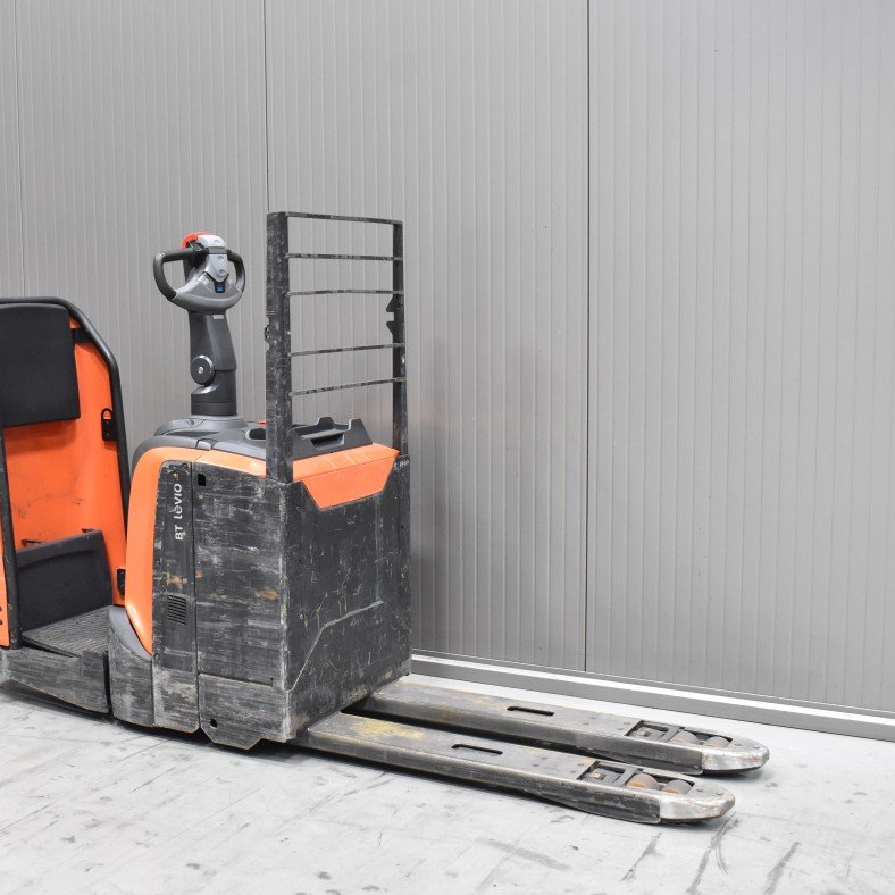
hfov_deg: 37.4
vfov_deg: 37.8
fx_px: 1306
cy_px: 448
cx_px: 292
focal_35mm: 45
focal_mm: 23
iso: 1600
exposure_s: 1/25
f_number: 5
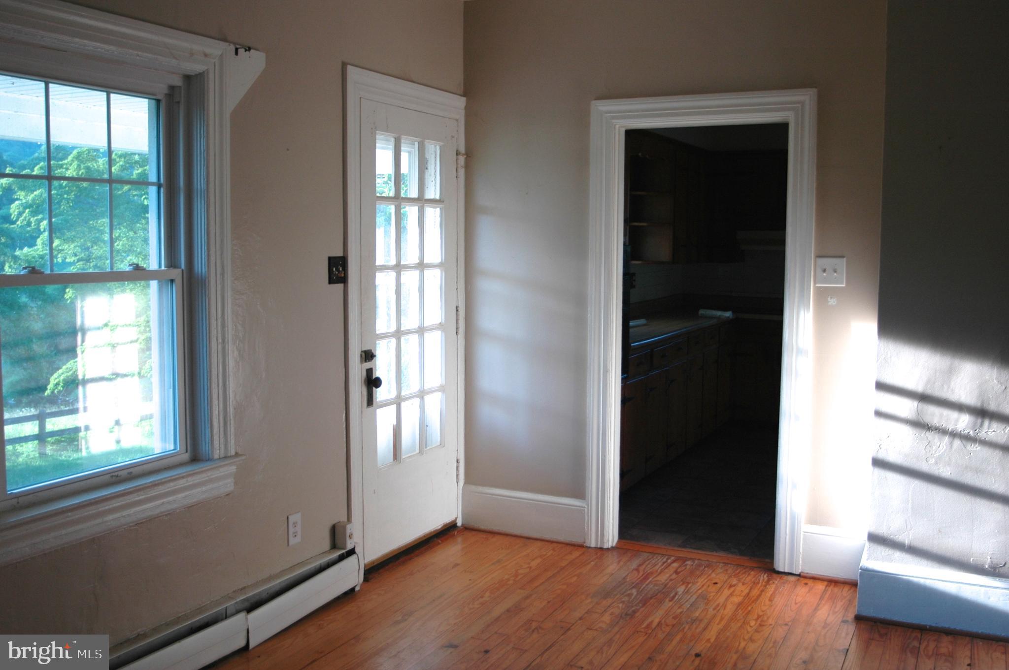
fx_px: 1008
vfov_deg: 36.8
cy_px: 335
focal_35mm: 36
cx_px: 504
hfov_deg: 53.2
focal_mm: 24
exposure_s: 1/50
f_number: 3.8
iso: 200
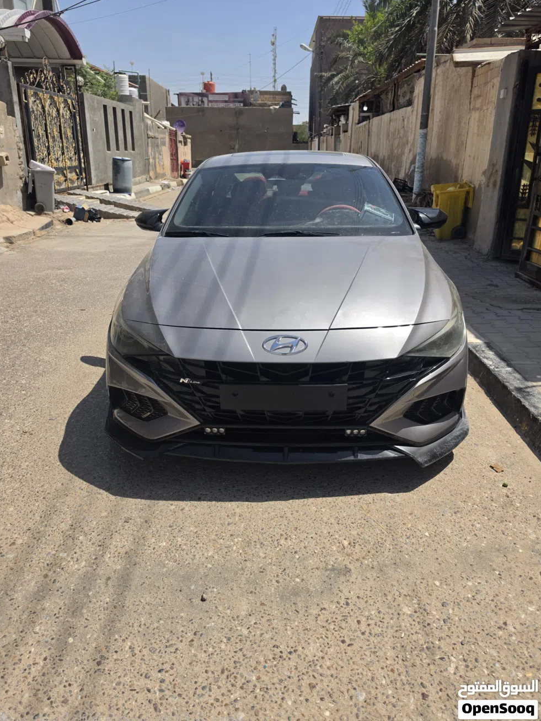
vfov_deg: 71.6
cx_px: 269
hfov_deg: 56.8
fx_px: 500
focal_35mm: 24
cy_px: 356
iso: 64
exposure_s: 1/10000
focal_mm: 6.5
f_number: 1.4
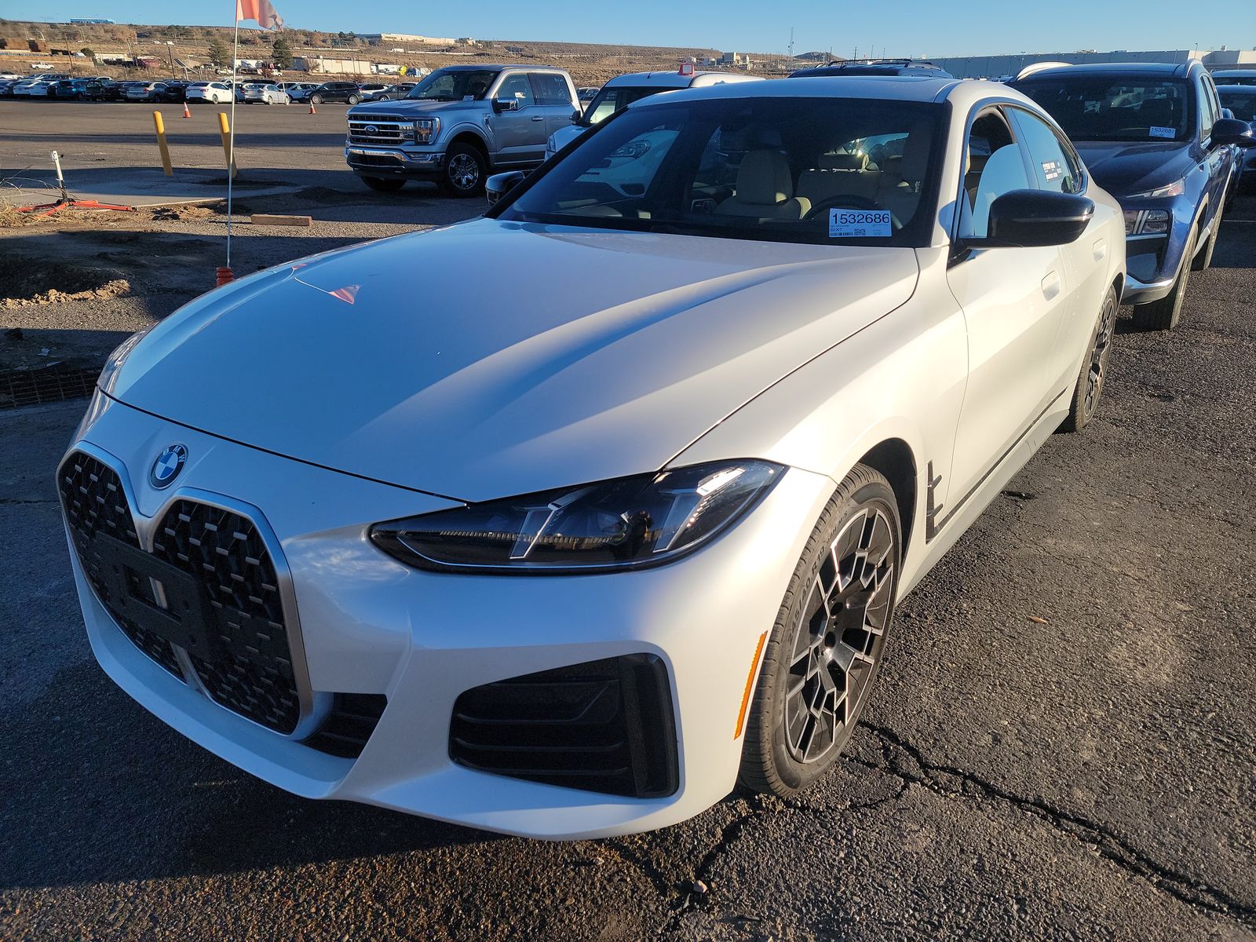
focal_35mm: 24
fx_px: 871
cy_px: 471
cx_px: 628
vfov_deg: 56.8
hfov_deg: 71.6
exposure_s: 1/648
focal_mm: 6.7
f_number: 1.8
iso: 50
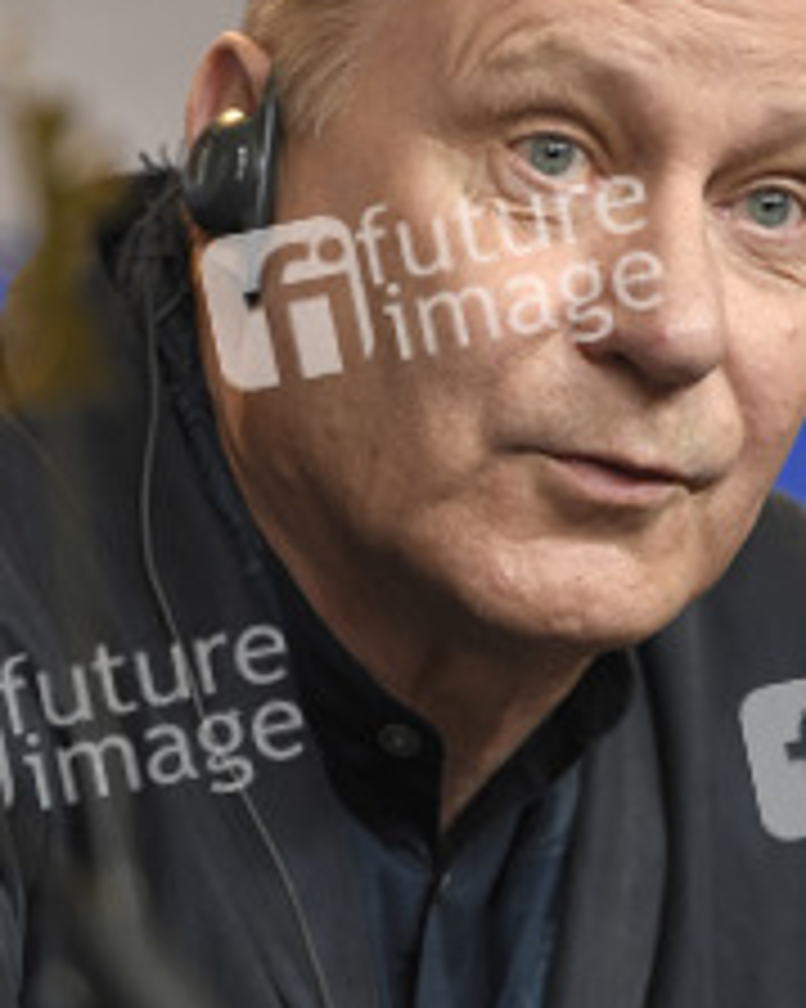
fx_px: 15009
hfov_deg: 3.1
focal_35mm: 503
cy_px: 508
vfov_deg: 3.8
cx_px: 563
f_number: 3.5
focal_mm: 200
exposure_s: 1/400
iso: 1250
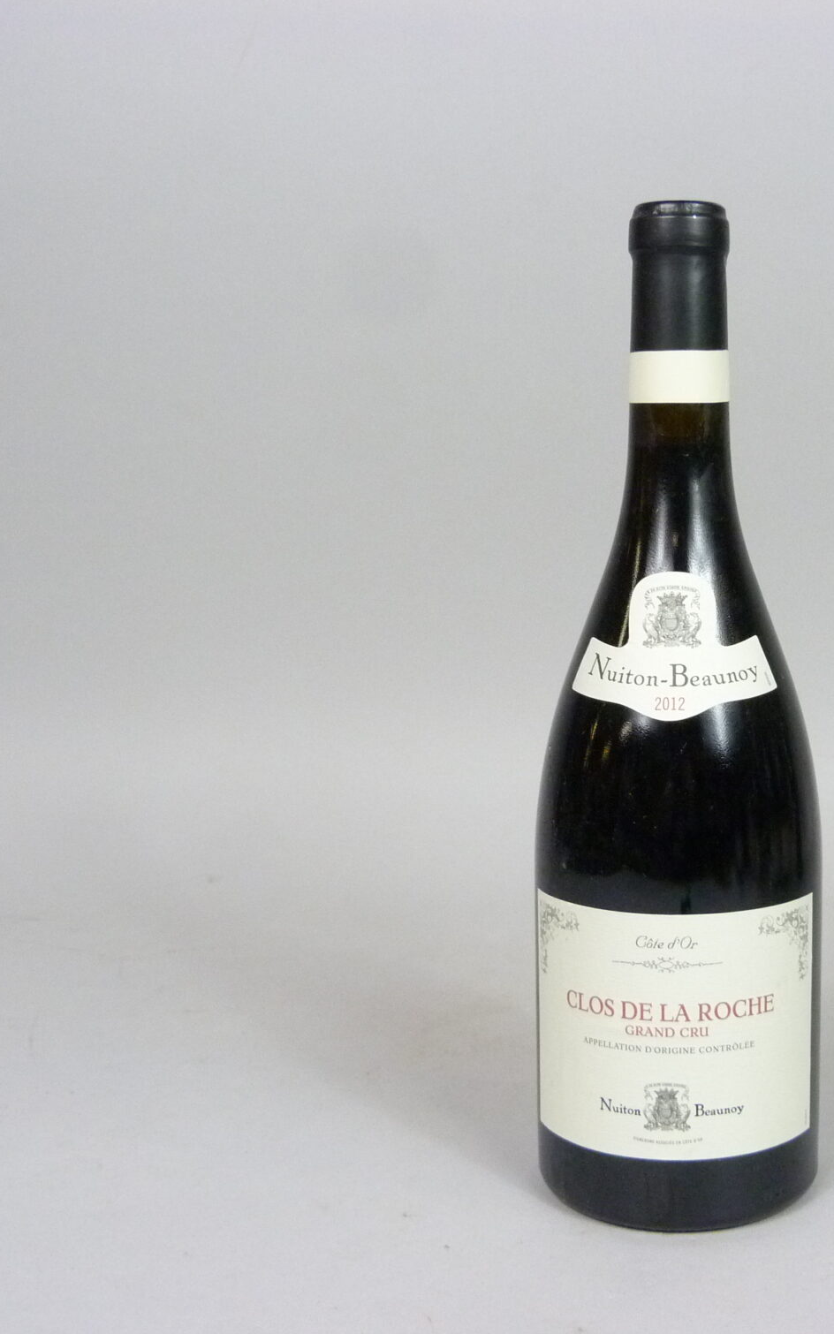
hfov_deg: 27.5
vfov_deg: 43.5
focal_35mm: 46
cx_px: 657
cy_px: 670
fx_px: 1673
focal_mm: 5.7
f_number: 3
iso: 400
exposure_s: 1/60
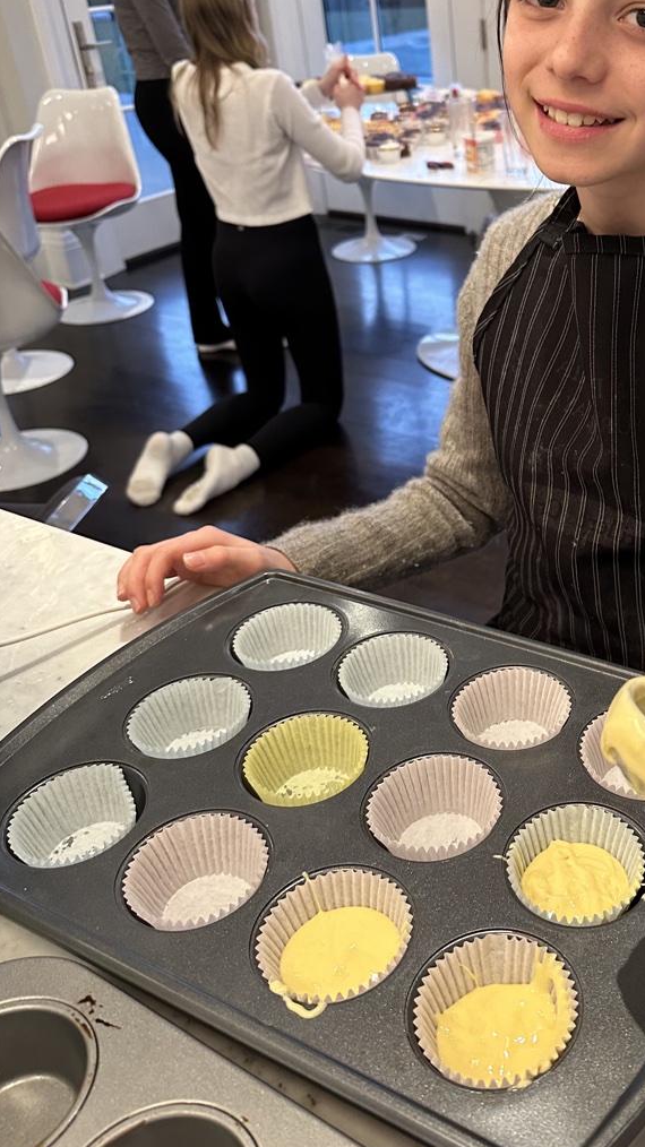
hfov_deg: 34.3
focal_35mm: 33
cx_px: 540
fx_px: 1004
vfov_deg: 59.3
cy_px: 504
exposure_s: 1/60
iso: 400
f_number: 1.78
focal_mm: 6.86
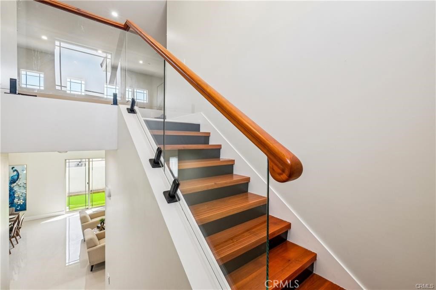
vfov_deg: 77.3
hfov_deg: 100.4
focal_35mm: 15
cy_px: 145
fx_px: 182
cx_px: 218
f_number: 8
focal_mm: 10
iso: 160
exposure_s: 1/15
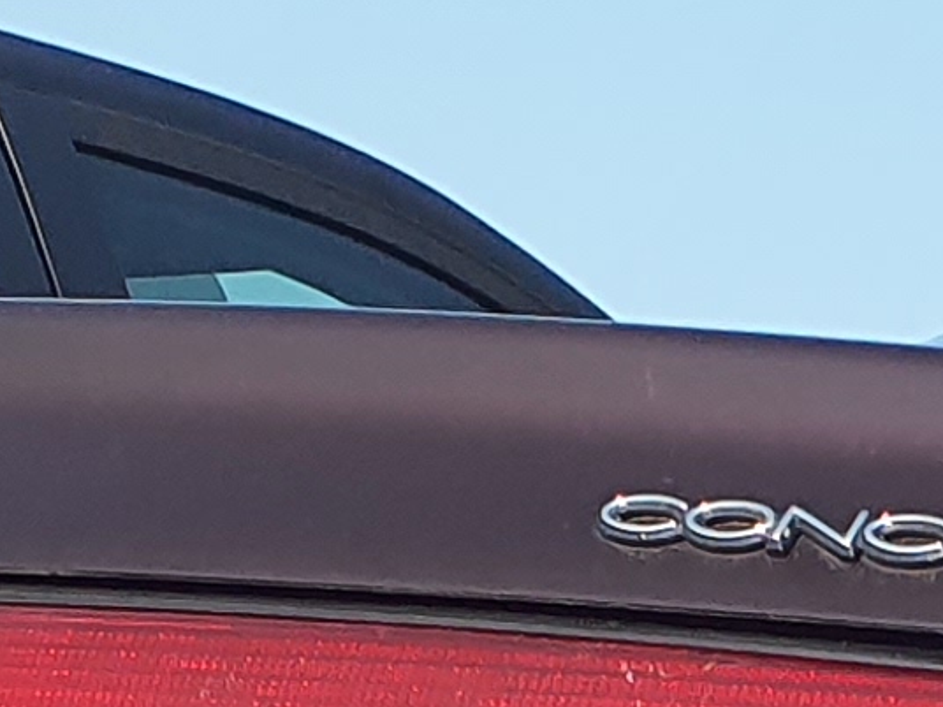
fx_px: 5666
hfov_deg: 9.2
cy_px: 2350
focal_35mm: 208
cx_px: 1450
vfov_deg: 6.4
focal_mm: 3.58
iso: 40
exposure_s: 1/1084
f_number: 1.9
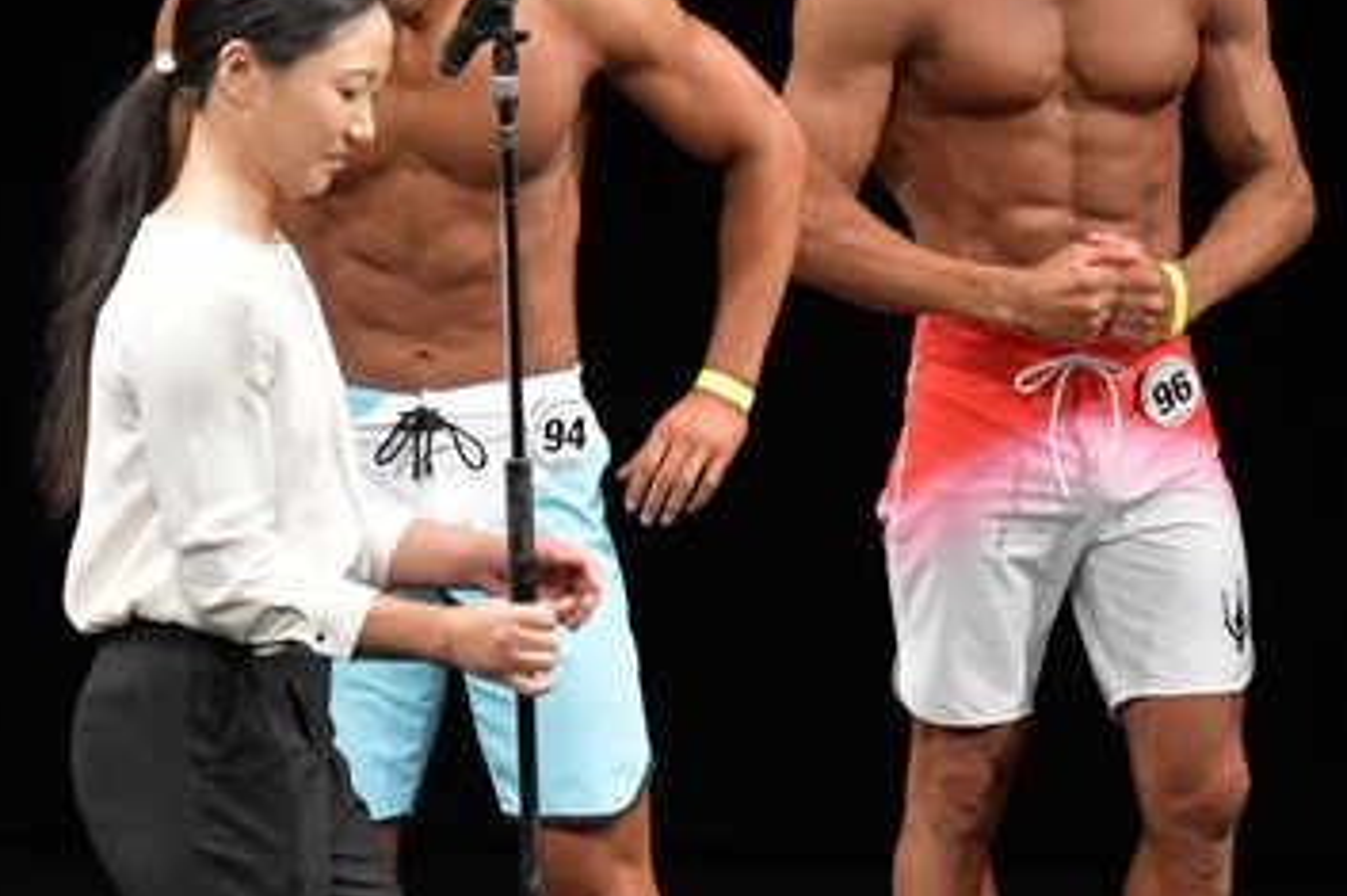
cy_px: 435
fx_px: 23373
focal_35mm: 625
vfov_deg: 2.2
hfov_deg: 3.3
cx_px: 960
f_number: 5.6
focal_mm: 190
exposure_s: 1/400
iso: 3200
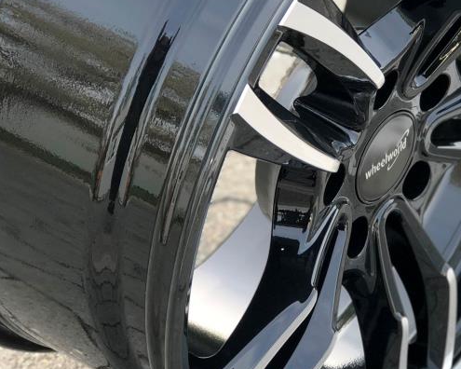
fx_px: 1569
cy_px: 157
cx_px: 372
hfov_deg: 16.6
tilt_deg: -46.6
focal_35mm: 115
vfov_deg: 13.4
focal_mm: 6.6
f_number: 2.8
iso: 25
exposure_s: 1/60
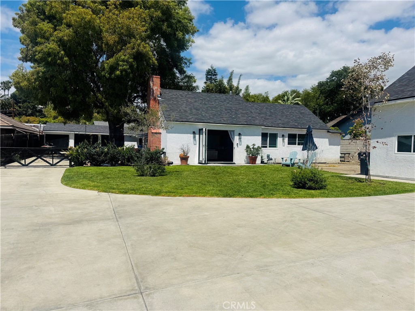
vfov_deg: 56.8
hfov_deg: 71.6
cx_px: 208
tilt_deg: -0.2
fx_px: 288
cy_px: 156
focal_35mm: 24
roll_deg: -1.4
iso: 80
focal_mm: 6.76
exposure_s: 1/9009
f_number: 1.78
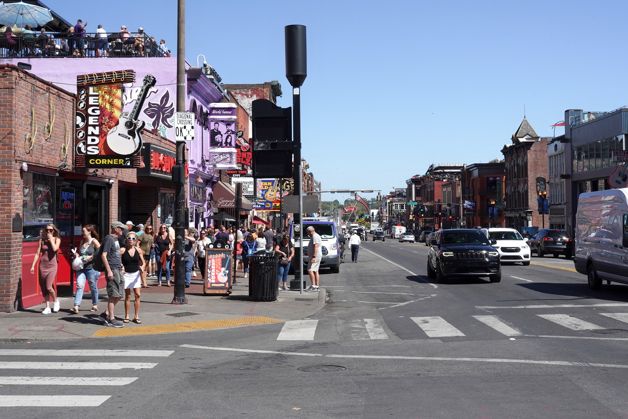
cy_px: 177
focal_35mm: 50
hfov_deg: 39.6
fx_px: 872
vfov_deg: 27.0
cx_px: 329
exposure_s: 1/100
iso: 400
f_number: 18
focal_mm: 43
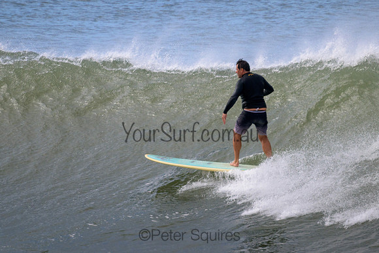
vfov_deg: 1.3
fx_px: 11067
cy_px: 109
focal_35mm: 1051
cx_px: 193
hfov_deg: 2.0
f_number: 11
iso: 1000
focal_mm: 800
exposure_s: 1/2000
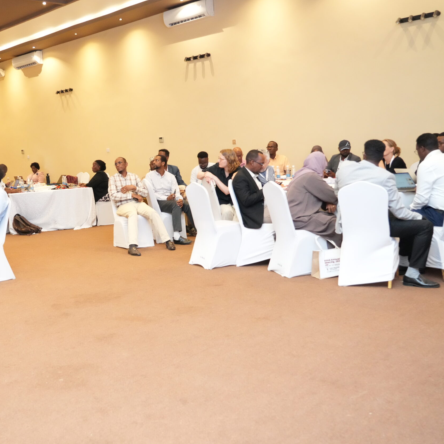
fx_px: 566
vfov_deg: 42.8
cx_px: 125
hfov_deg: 41.9
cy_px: 220
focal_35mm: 39
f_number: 4
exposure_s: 1/160
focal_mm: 30
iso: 8000
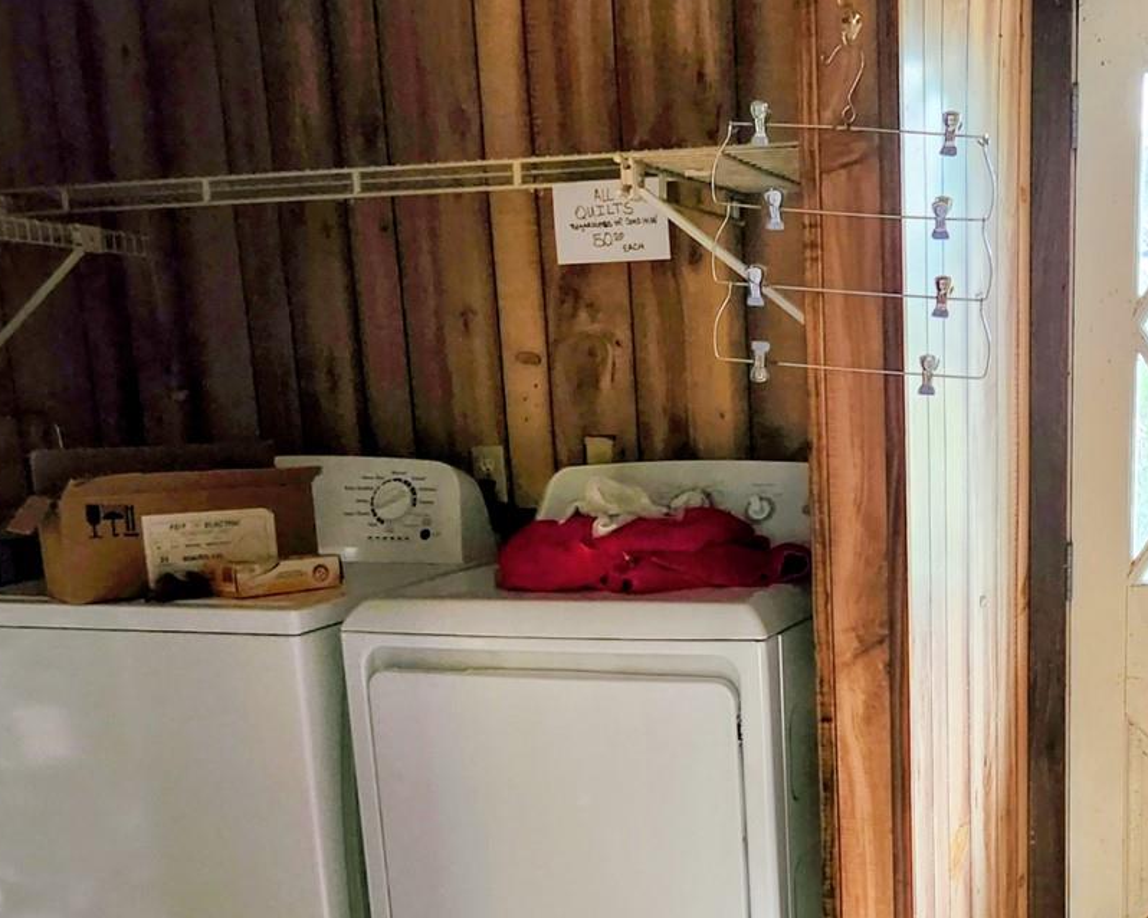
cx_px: 806
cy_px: 700
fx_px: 1529
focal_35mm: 45
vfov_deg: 32.7
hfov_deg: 40.4
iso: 640
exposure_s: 1/24
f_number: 1.8
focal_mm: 5.4
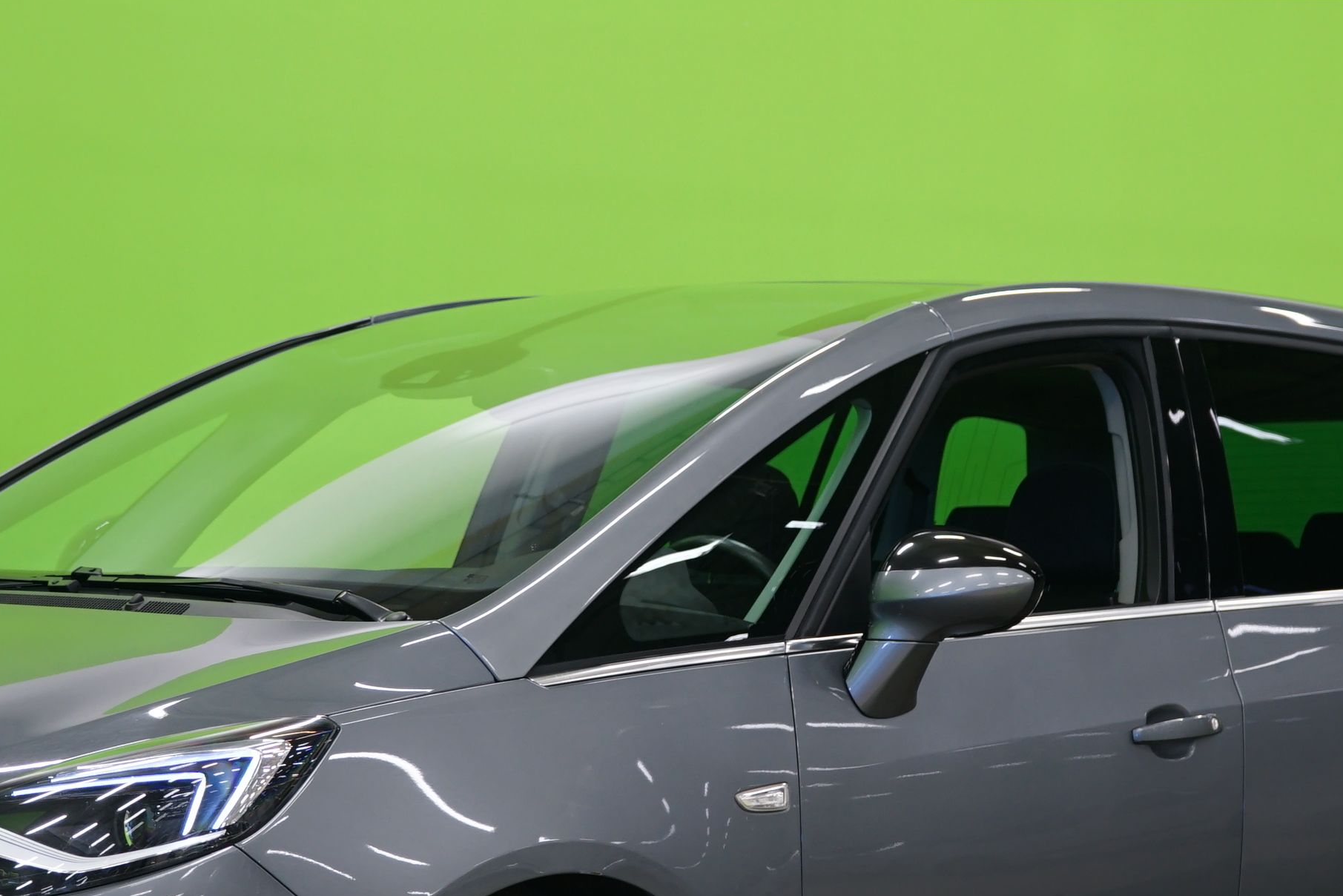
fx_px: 4216
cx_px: 570
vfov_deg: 12.1
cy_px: 627
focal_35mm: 113
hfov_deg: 18.1
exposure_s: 1/10
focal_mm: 52
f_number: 5
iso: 400
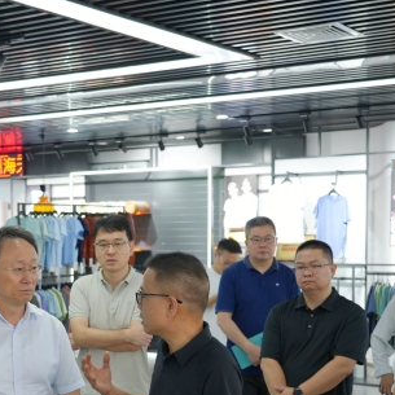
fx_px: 930
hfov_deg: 23.8
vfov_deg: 23.8
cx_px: 115
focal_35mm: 72
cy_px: 282
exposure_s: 1/125
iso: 1000
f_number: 4
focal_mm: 38
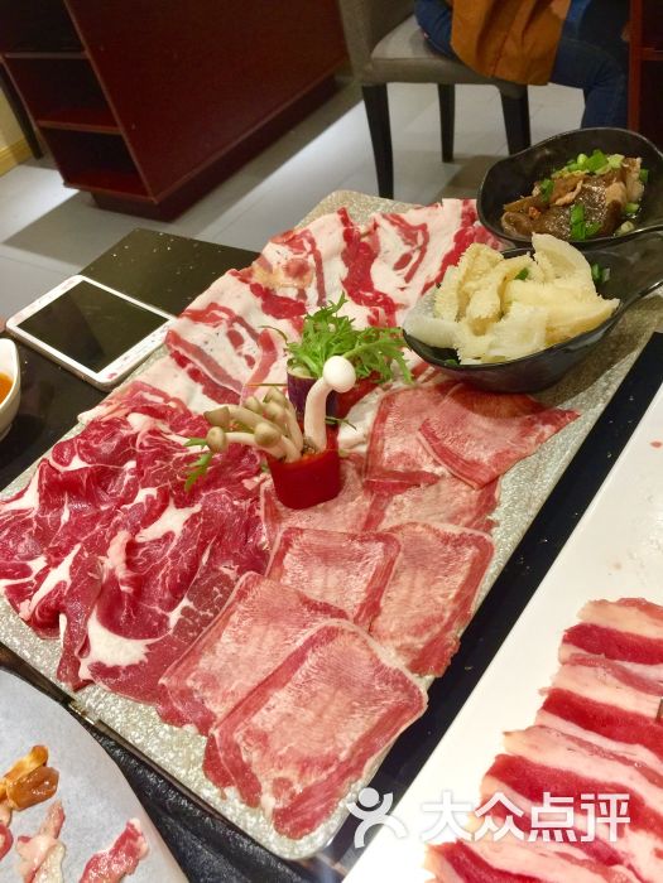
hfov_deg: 48.2
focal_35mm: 29
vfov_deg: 61.7
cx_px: 332
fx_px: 741
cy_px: 442
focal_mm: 4.15
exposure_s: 1/33
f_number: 2.2
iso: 80
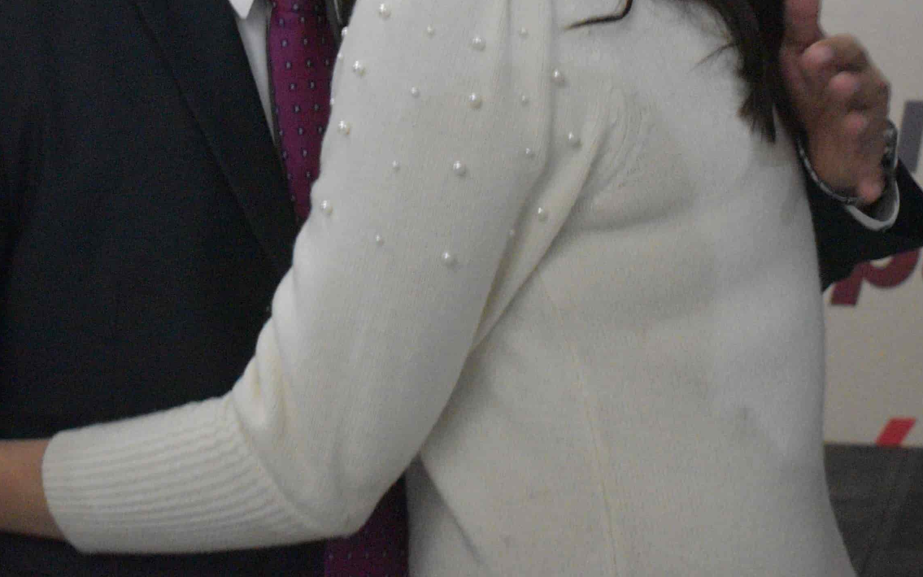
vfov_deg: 12.2
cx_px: 242
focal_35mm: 106
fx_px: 2667
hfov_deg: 19.5
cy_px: 35
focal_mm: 35
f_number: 4.5
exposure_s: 1/125
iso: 5600
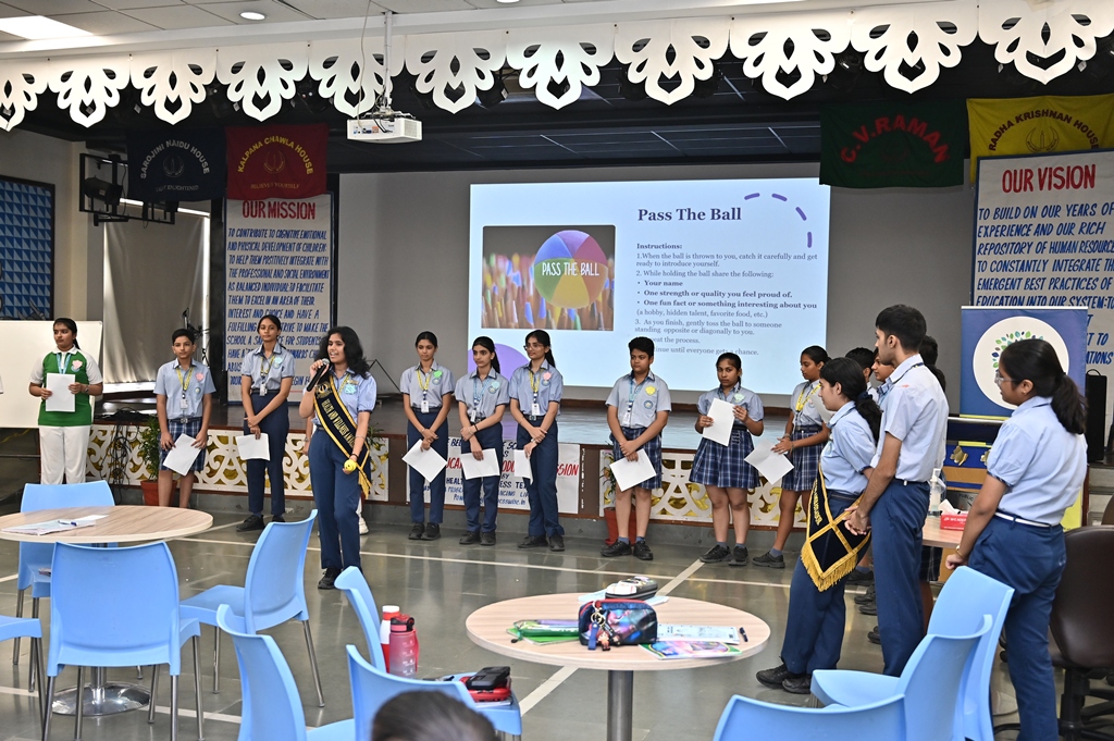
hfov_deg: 49.6
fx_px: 1206
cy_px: 370
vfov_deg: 34.2
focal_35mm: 39
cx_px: 557
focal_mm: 39
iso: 800
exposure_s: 1/125
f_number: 4
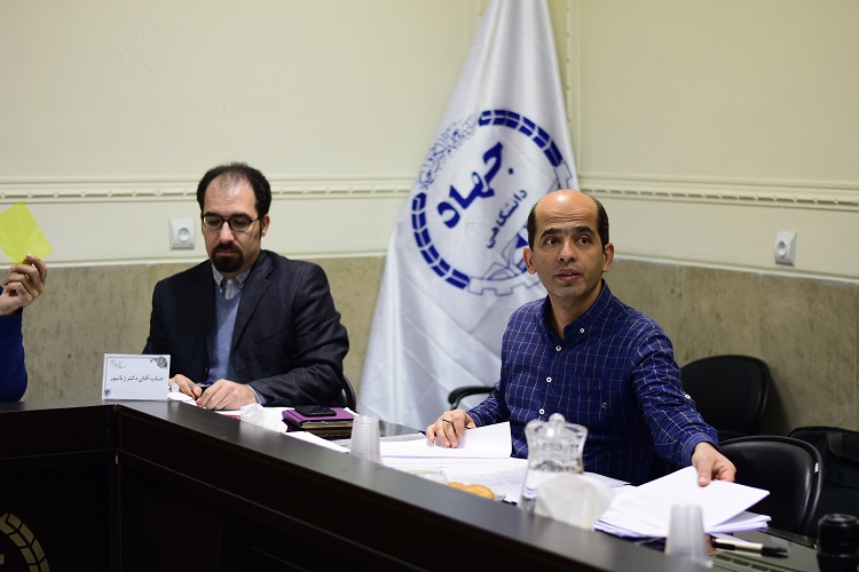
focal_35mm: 75
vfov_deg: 18.2
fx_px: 1789
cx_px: 430
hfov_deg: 27.0
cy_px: 286
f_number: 1.8
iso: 400
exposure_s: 1/160
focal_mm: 50
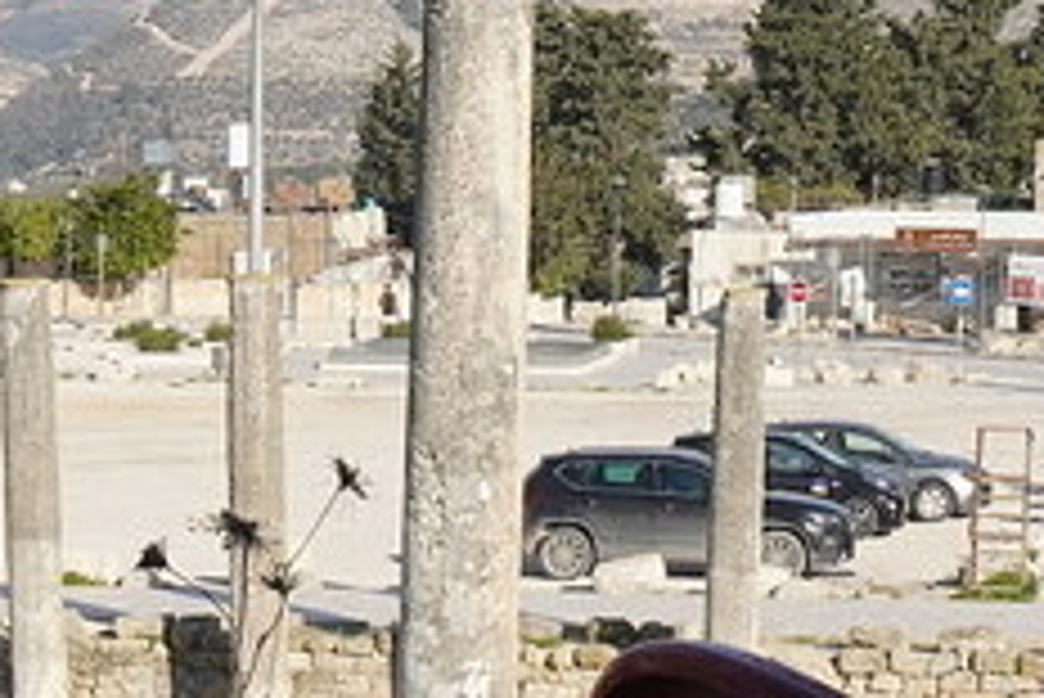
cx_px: 382
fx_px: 4382
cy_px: 680
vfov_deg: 9.1
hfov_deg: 13.6
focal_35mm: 151
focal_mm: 37
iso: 640
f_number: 14
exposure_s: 1/640
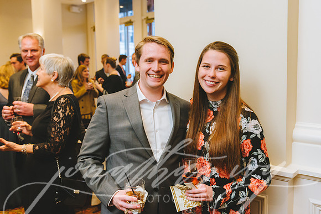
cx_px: 152
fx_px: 316
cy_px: 96
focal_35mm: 35
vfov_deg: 37.4
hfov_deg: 53.9
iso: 3200
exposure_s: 1/160
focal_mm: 32
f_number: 4
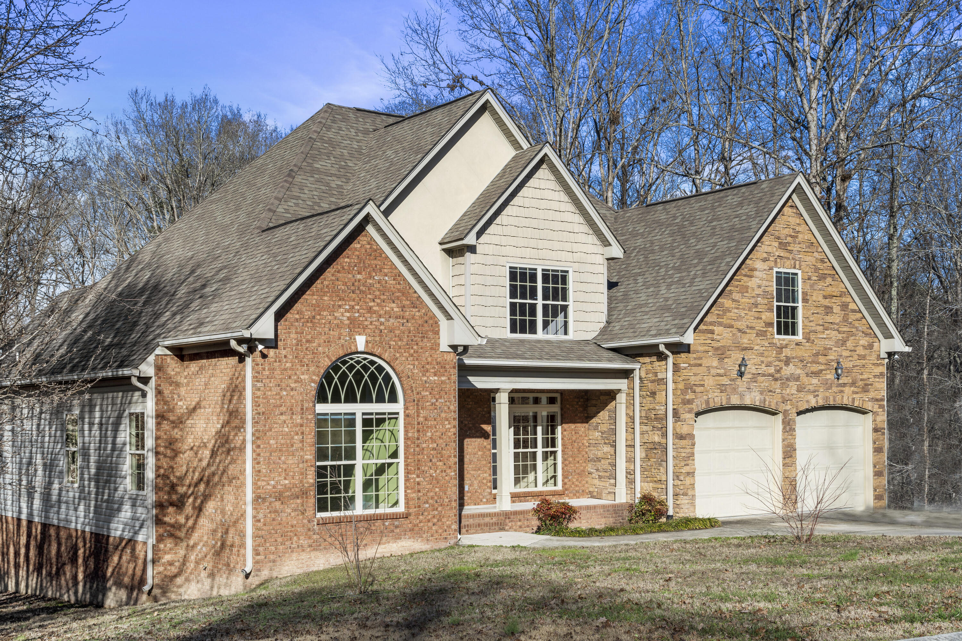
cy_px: 320
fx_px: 1069
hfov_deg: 48.5
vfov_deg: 33.4
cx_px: 481
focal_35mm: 40
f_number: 10
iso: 125
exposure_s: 1/100
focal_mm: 40
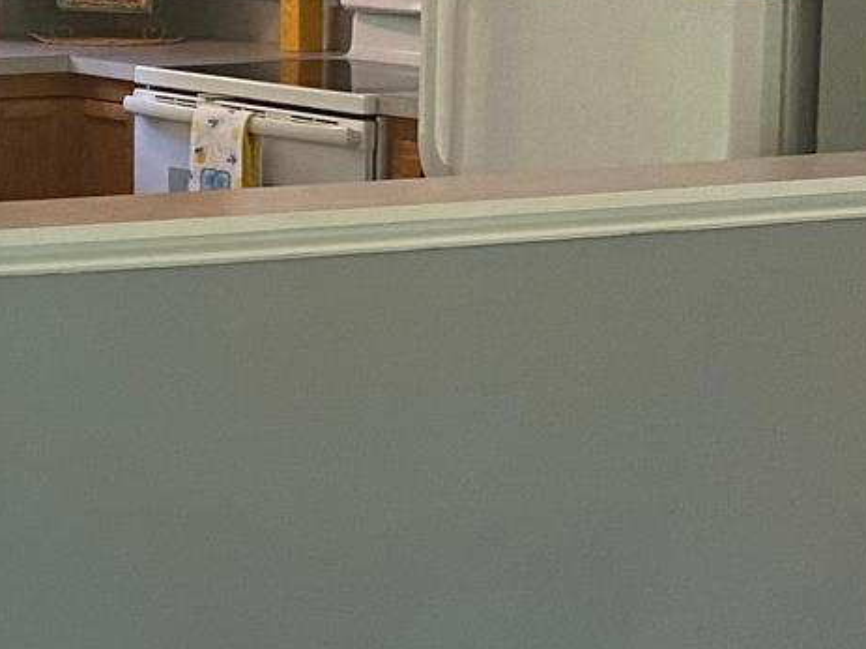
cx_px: -724
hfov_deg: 14.8
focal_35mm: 115
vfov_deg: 12.8
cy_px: 97
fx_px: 2876
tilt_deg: -6.5
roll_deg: +0.4
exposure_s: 1/60
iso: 100
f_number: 1.8
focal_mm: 4.25
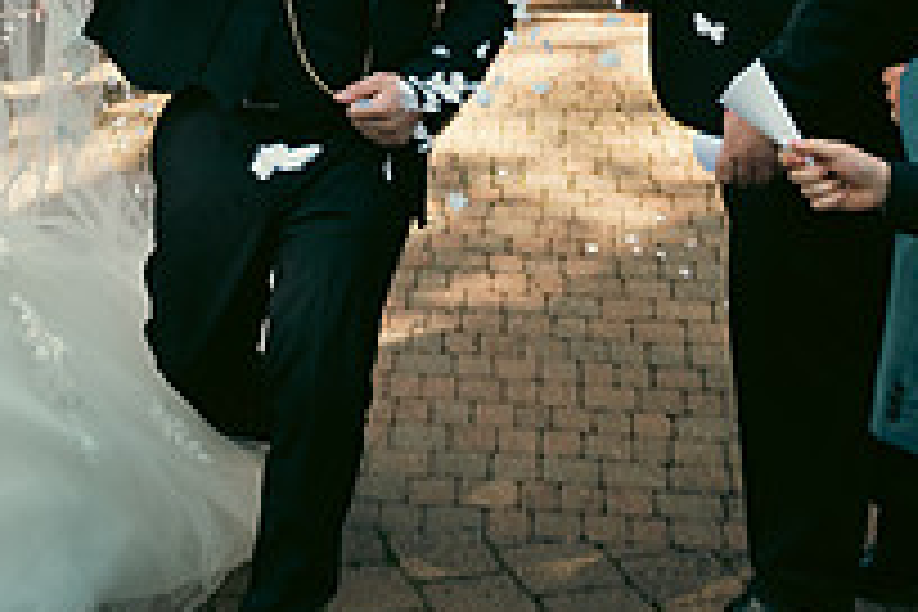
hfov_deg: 21.8
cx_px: 72
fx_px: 2320
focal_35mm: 91
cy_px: -182
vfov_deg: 14.4
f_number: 5
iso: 200
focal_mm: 32
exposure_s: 1/250
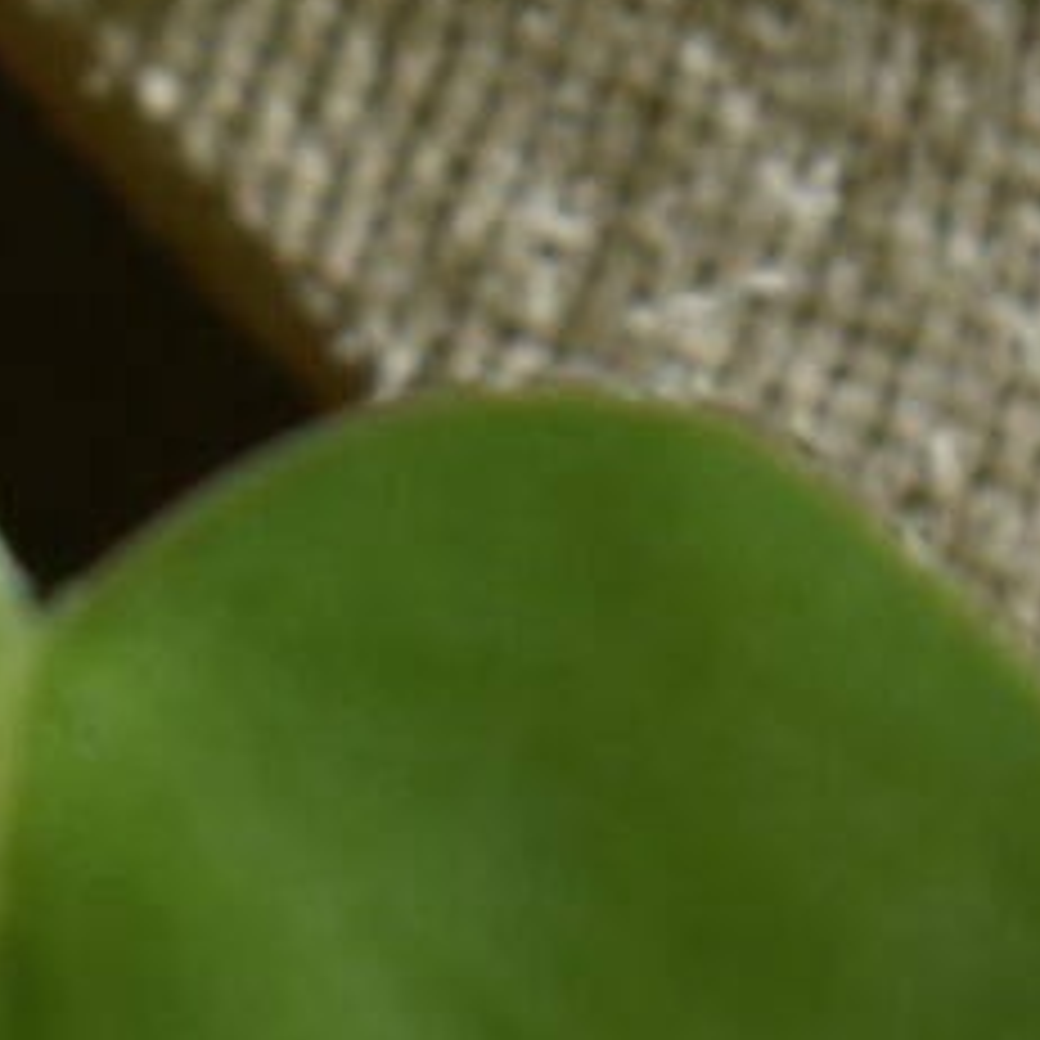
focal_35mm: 495
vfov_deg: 3.5
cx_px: 2240
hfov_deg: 3.5
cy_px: -1832
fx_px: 16816
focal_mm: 35
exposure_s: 1/400
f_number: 8
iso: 100
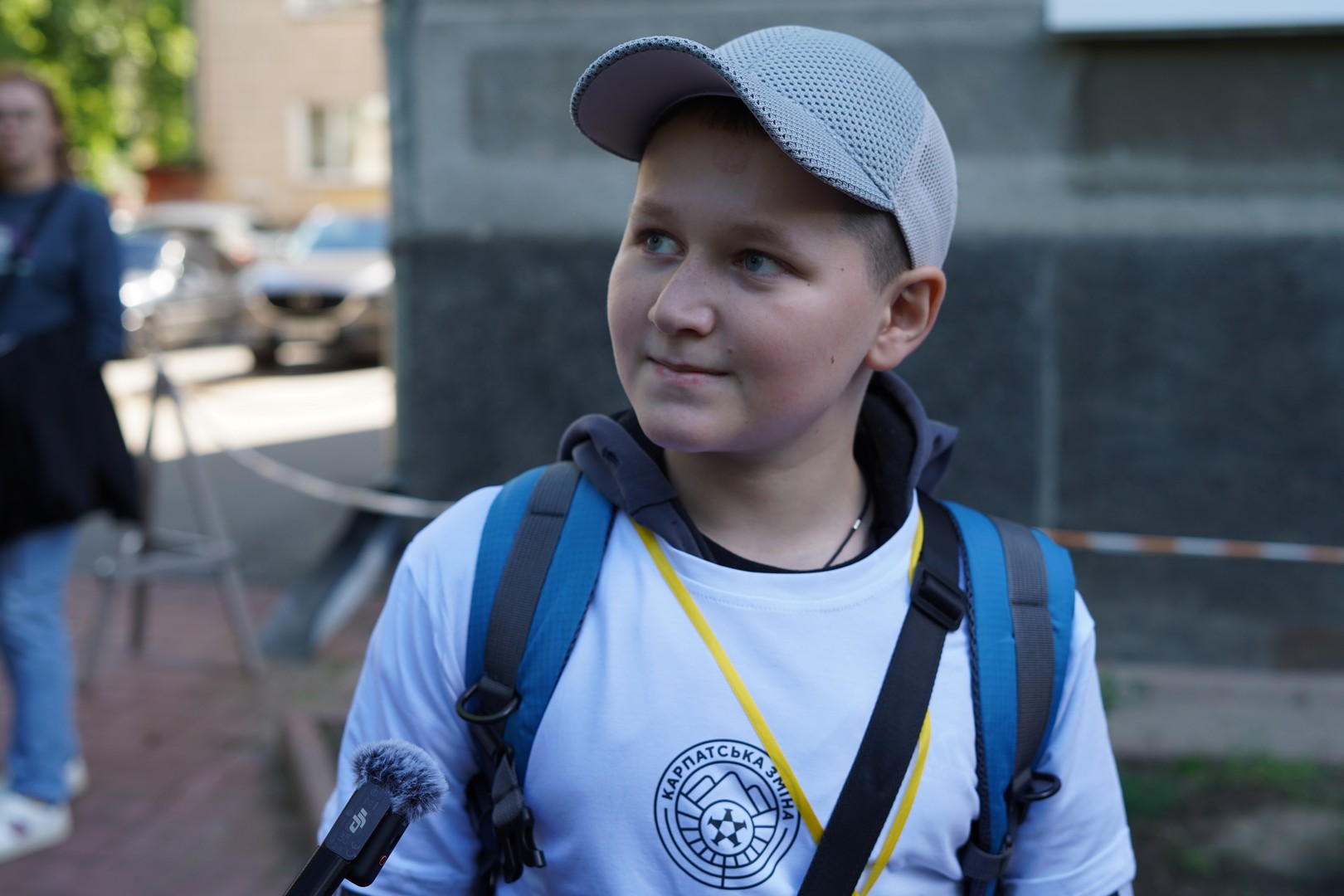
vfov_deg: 27.0
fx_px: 1867
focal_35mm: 50
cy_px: 448
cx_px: 672
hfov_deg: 39.6
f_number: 4
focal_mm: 50
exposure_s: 1/160
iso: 160
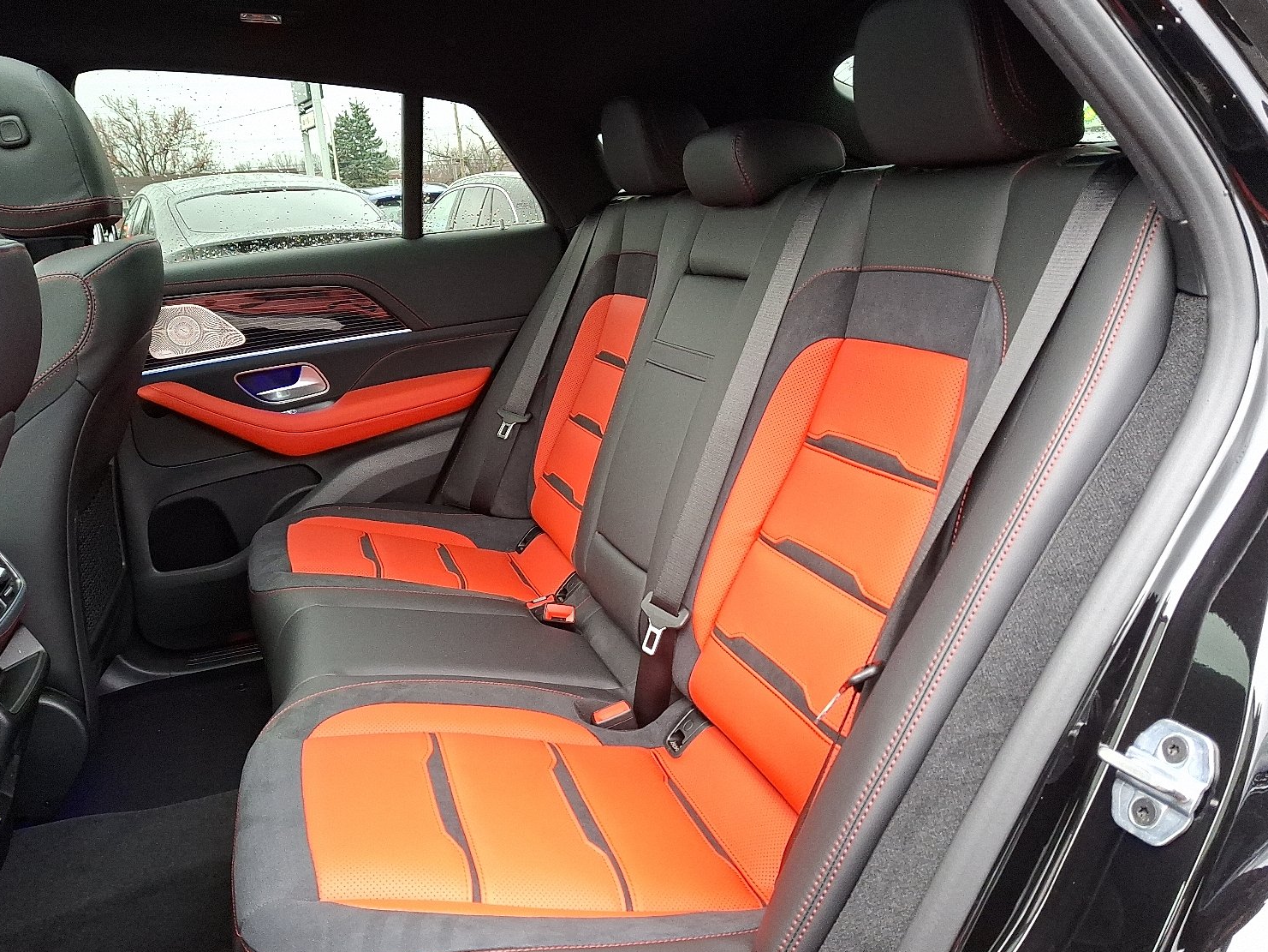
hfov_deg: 65.3
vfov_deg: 51.4
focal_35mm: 27
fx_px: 989
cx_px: 594
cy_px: 487
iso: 265
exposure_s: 1/30
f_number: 1.8
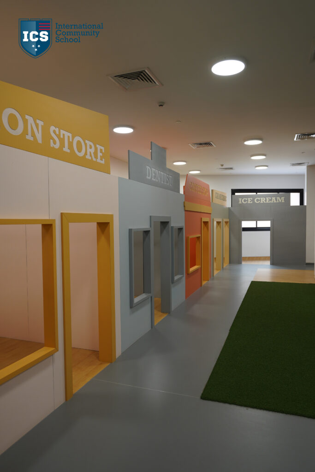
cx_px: 158
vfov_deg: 73.7
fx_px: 315
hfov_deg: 53.1
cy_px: 236
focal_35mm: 24
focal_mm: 16.3
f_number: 2.8
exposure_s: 1/100
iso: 200
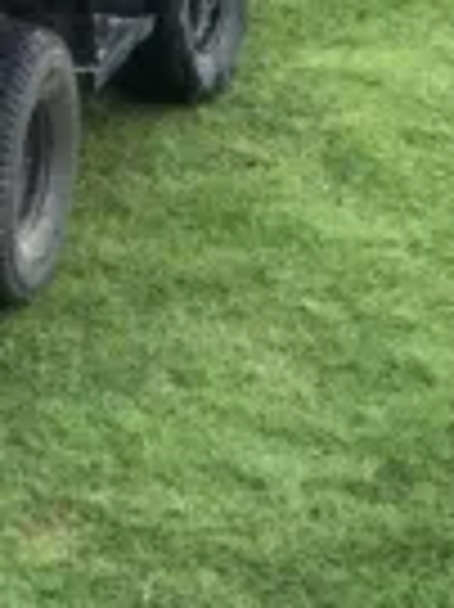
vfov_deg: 11.4
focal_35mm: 169
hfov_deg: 8.7
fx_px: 2960
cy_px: -221
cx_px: -99
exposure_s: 1/30
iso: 250
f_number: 2.8
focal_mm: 6.6
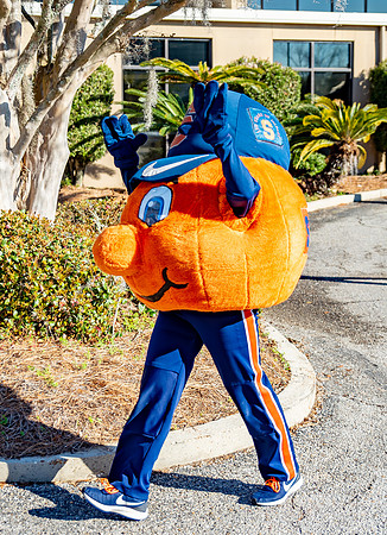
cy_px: 245
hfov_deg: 16.3
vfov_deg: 22.4
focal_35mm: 88
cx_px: 189
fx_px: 1347
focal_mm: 55
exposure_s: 1/1250
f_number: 2.8
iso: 100
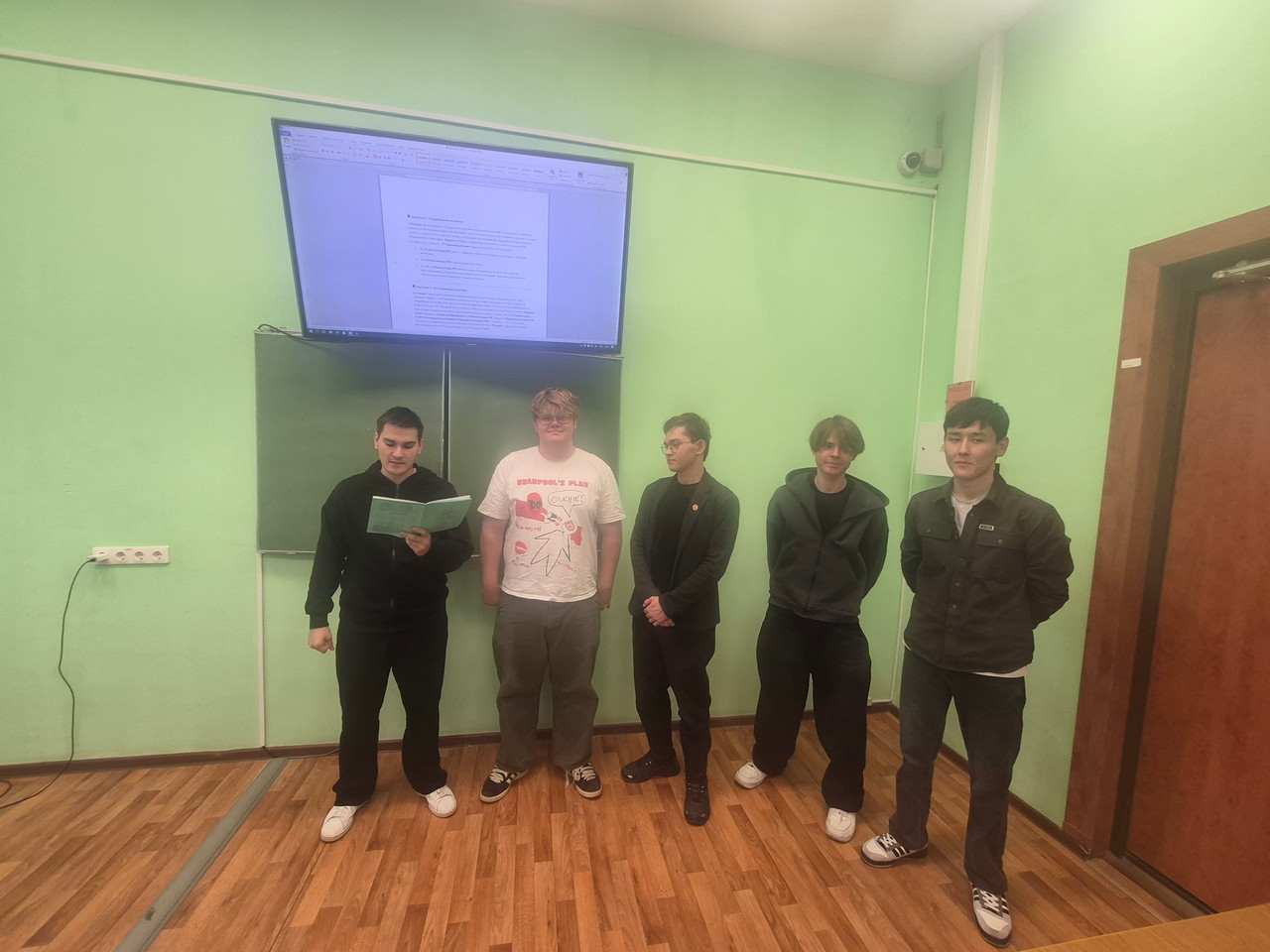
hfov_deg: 106.2
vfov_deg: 89.9
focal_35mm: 13
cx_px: 635
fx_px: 477
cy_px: 476
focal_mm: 1.74
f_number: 2.2
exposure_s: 1/60
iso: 125
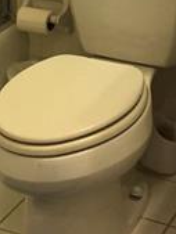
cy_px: -107
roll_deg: +0.8
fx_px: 894
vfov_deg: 14.1
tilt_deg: -12.2
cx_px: 109
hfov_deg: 11.2
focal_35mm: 132
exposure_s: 1/24
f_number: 1.8
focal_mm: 3.99
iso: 40
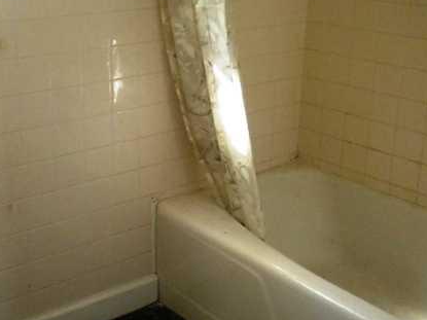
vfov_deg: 26.9
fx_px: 666
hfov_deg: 35.3
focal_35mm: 54
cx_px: 158
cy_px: 115
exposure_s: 1/66.1
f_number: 3.1
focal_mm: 6.3
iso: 602
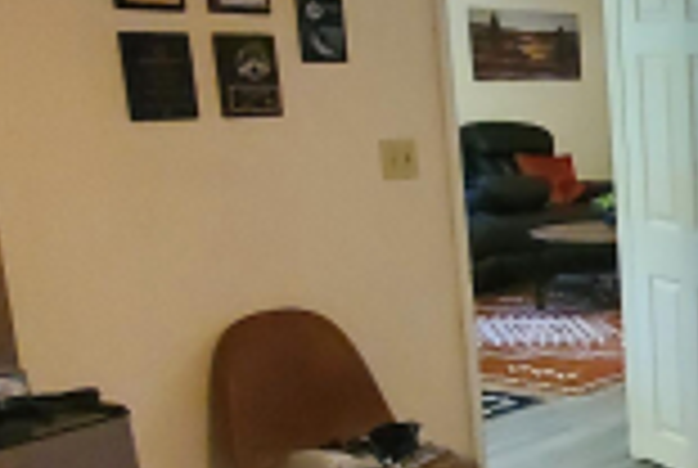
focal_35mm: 58
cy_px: 297
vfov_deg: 23.4
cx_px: 1033
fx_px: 1127
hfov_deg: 25.9
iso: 800
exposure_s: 1/30
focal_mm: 1.8
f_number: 2.2
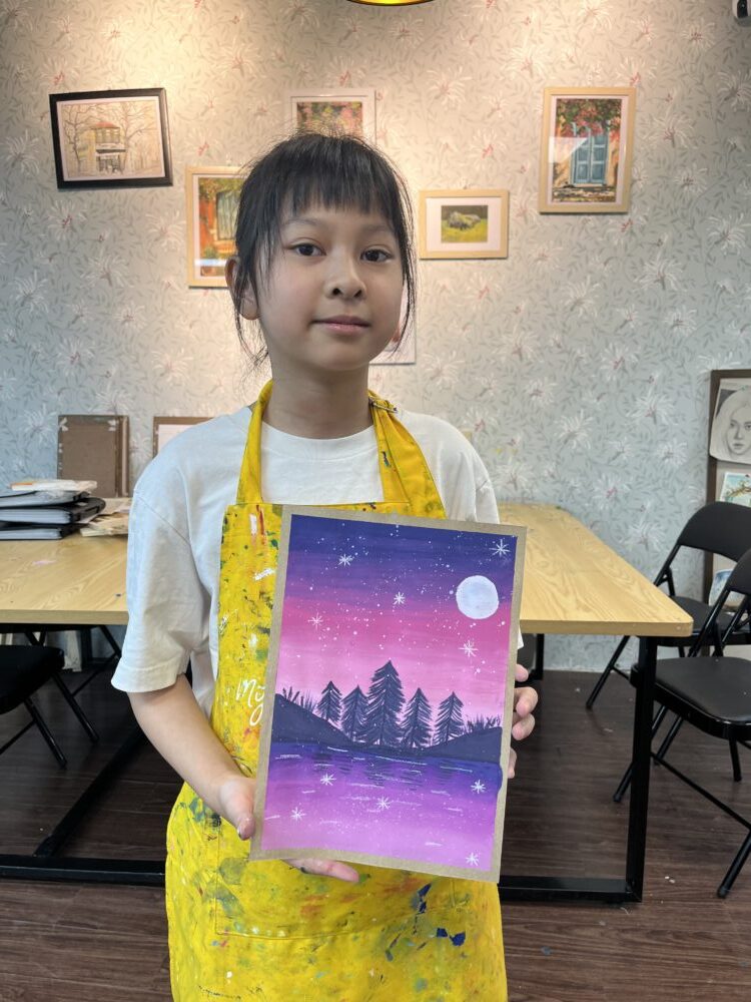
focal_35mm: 26
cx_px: 376
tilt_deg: -9.3
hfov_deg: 53.1
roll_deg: -0.5
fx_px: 752
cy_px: 501
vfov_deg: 67.3
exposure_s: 1/100
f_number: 1.6
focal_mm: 5.1
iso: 50
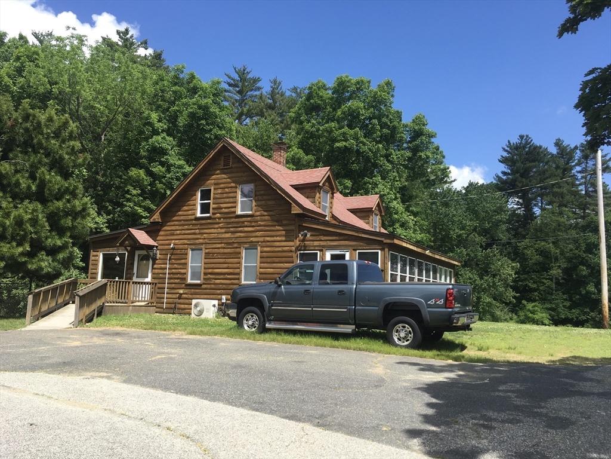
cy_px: 230
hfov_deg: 61.7
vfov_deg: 48.2
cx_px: 306
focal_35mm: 29
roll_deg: -1.4
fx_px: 512
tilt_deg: +9.3
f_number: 2.2
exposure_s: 1/1012
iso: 25
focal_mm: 4.15
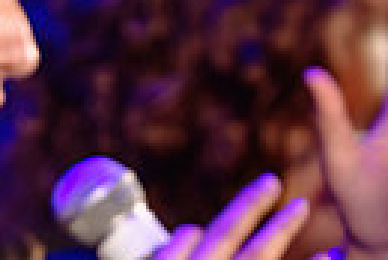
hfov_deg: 2.3
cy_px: 321
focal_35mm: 889
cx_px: 176
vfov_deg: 1.6
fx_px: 9592
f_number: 2.8
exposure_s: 1/200
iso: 1250
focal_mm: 200
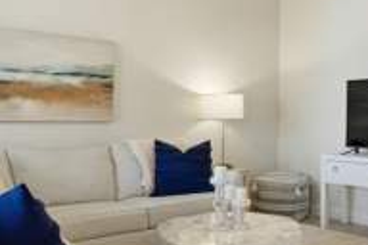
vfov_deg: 33.4
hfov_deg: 45.5
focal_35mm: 40
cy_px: 122
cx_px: 305
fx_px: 409
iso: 200
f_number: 9
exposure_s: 1/10
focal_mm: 16
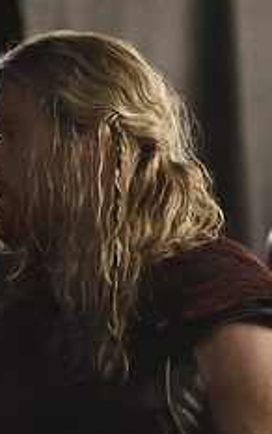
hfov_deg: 3.0
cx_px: -287
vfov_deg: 4.8
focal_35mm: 437
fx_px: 5174
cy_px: 394
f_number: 2.8
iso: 3200
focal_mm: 100
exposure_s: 1/500
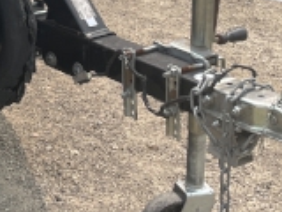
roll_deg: +2.3
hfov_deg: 14.4
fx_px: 1059
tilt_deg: -11.8
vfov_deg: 11.0
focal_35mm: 130
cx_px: -115
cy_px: -106
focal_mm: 4.2
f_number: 1.6
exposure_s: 1/2817
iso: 32
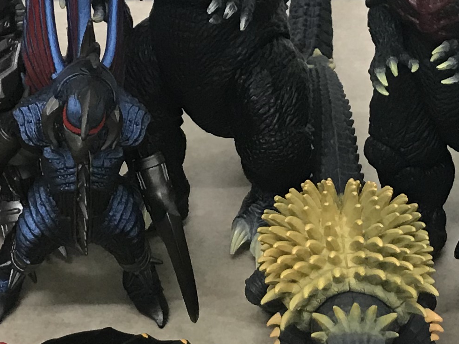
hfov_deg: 17.1
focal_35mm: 115
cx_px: 201
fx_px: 1525
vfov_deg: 12.9
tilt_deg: -30.4
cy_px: 181
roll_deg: +0.3
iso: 50
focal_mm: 3.99
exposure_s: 1/17
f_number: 1.8
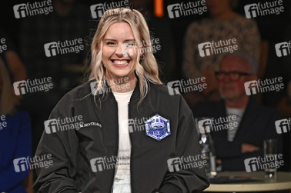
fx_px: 1590
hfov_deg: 10.5
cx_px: 120
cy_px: 105
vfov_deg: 7.0
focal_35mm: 197
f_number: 4
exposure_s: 1/320
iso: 2500
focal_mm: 165
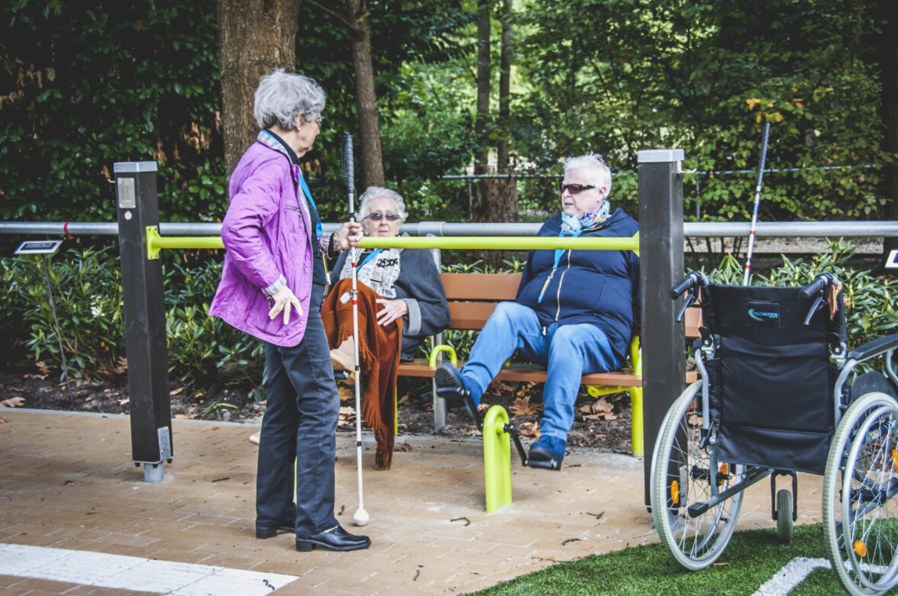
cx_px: 477
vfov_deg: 22.9
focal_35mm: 59
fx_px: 1470
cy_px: 297
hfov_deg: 34.0
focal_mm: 36
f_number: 5.6
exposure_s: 1/125
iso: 280
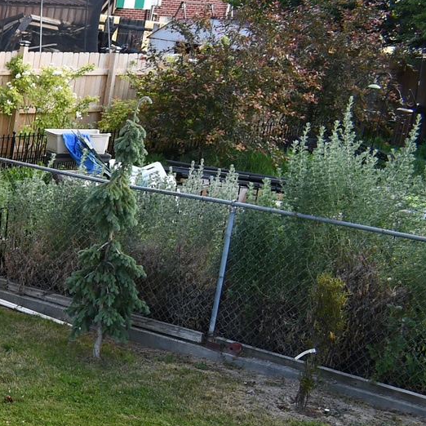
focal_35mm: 90
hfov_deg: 16.0
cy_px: 326
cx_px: -368
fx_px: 1253
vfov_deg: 19.1
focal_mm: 18
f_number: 5.6
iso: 200
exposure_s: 1/125
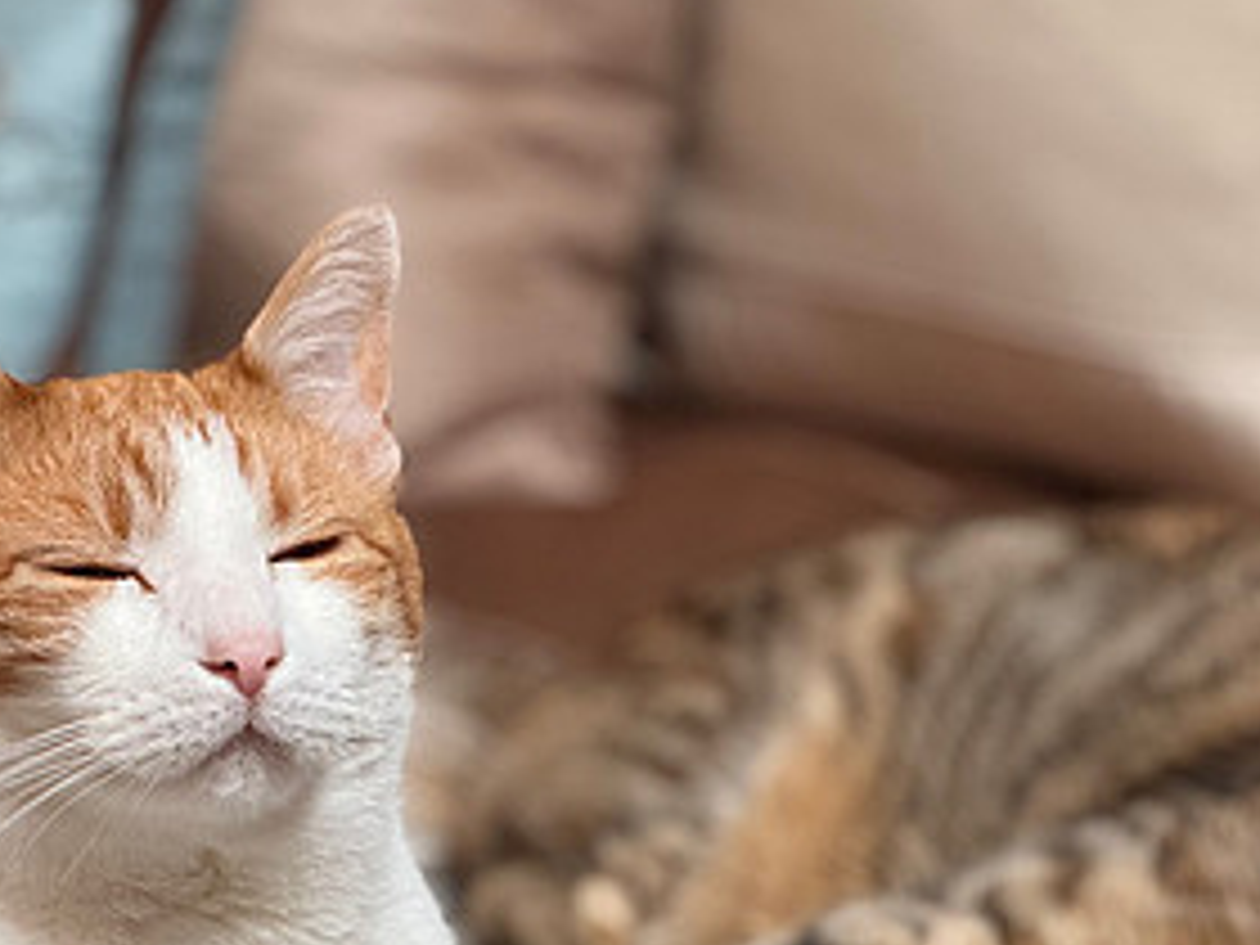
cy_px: 952
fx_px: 9063
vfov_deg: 6.0
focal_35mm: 249
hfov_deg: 7.9
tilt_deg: -12.8
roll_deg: +0.8
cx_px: 837
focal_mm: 15.66
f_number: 2.8
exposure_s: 1/72
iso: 320
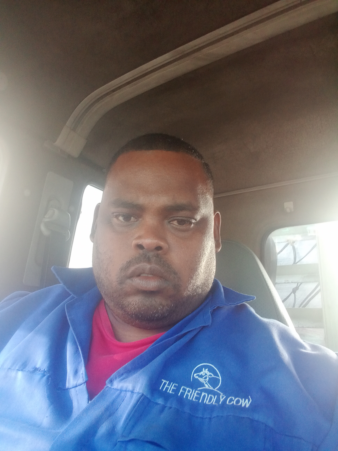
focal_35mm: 27
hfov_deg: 51.4
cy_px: 226
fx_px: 352
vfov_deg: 65.3
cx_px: 169
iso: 149
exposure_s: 1/50
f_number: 2.2
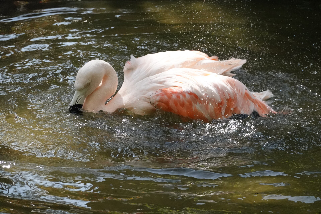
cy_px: 107
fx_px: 1623
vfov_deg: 7.5
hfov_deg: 11.3
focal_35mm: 182
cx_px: 160
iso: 2500
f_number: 4.5
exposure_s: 1/4000
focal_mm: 65.97
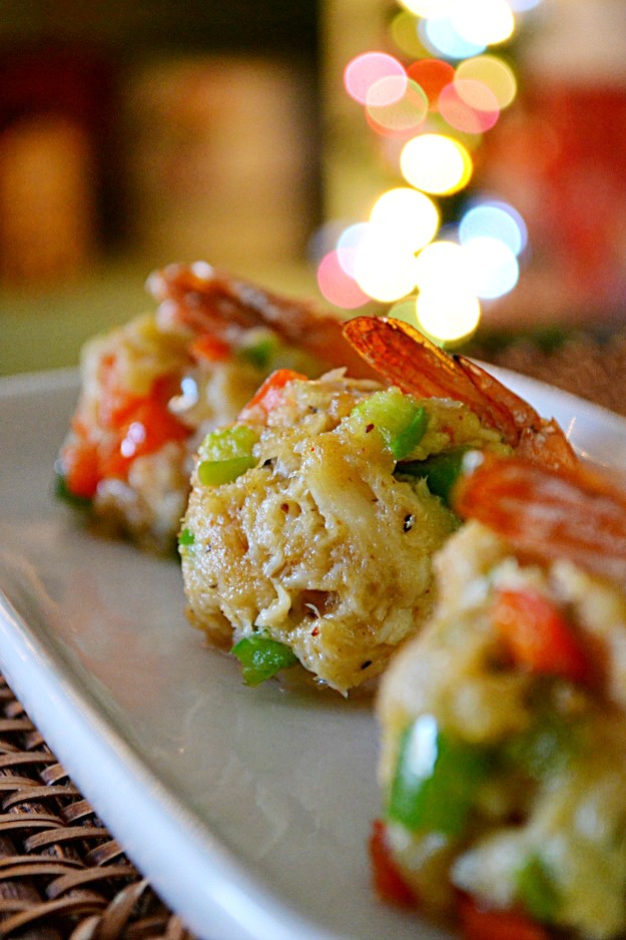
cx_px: 313
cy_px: 470
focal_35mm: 82
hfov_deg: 16.5
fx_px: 2153
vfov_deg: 24.6
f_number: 5.6
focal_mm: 55
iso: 2000
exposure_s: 1/15
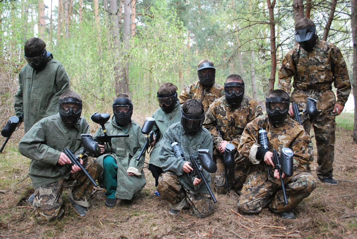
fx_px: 328
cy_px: 120
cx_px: 178
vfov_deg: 40.1
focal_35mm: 33
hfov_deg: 57.2
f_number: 4
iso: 800
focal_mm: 22
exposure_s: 1/160
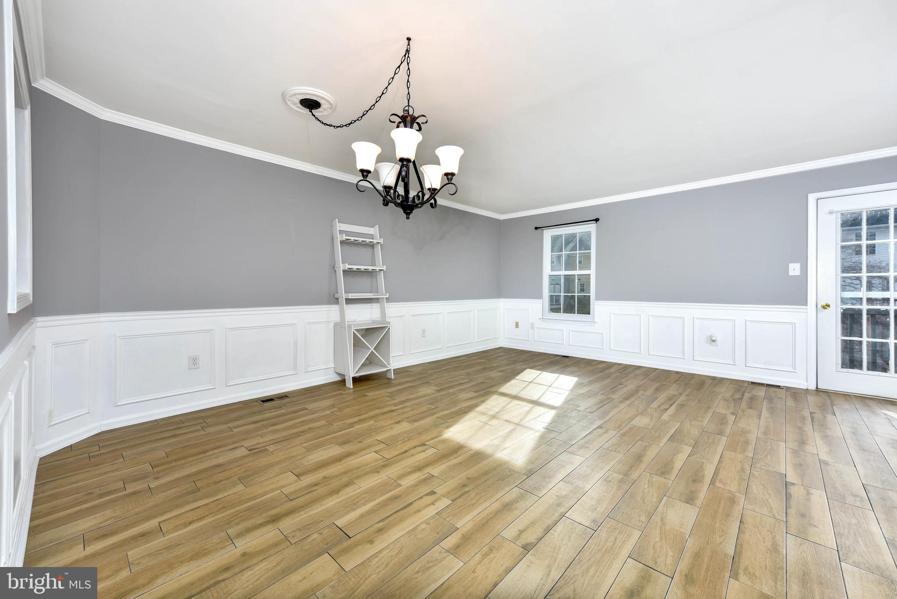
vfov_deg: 81.3
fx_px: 349
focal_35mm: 14
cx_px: 448
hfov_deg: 104.2
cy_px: 300
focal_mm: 14
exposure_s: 1/250
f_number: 8
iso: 200
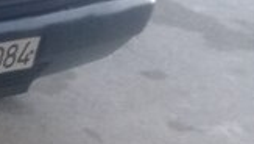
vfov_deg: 8.7
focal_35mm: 137
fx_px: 923
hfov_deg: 13.5
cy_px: -51
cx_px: -243
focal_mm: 3.3
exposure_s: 1/50
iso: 64
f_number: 2.2
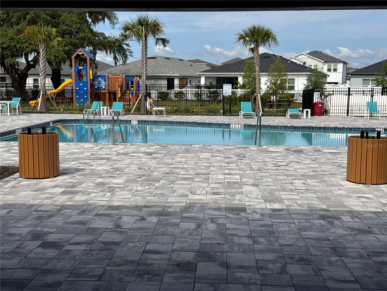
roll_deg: -0.4
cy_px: 146
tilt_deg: -8.1
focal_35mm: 48
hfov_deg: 39.7
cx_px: 194
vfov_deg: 30.3
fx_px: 537
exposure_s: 1/6410
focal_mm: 6.76
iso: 64
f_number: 1.78
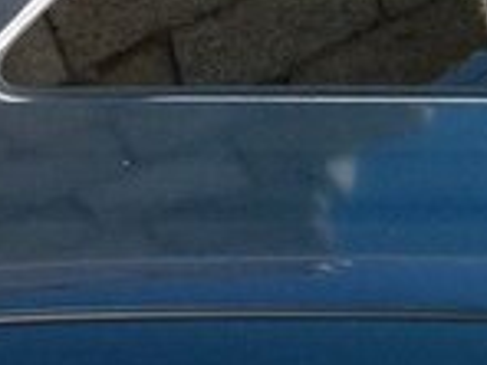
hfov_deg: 14.6
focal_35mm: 125
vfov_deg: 11.0
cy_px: -314
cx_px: 754
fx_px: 1759
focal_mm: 3.7
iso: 64
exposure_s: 1/352
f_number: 1.9
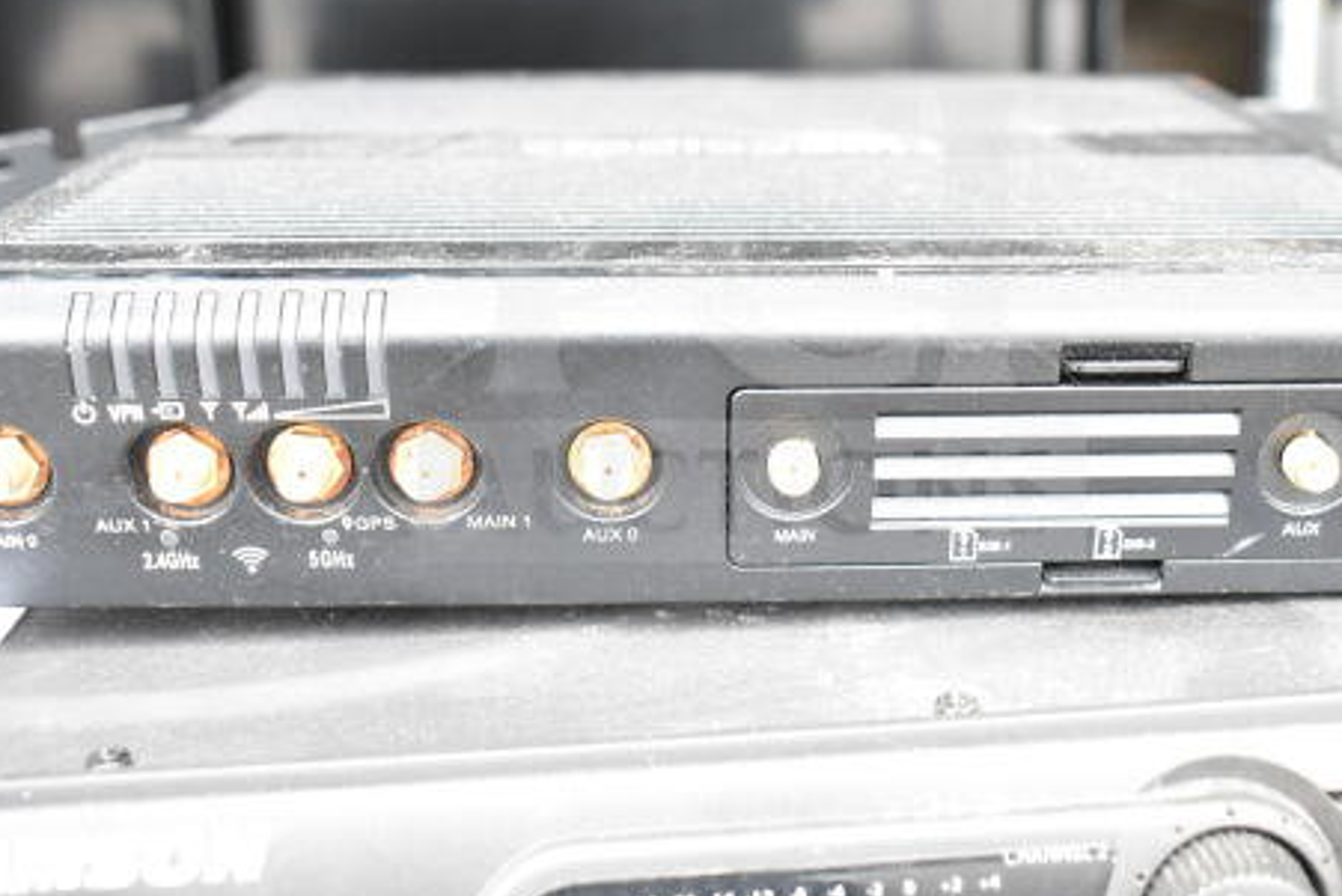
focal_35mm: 47
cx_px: 750
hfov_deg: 42.1
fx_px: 1740
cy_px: 326
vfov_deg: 28.7
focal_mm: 23
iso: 1600
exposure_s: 1/100
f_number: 5
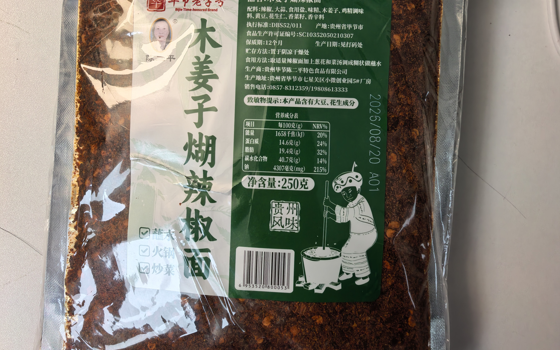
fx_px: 519
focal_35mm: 34
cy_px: 111
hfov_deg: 56.7
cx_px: 280
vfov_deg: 36.8
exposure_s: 1/100
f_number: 2.8
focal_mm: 5.75
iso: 64
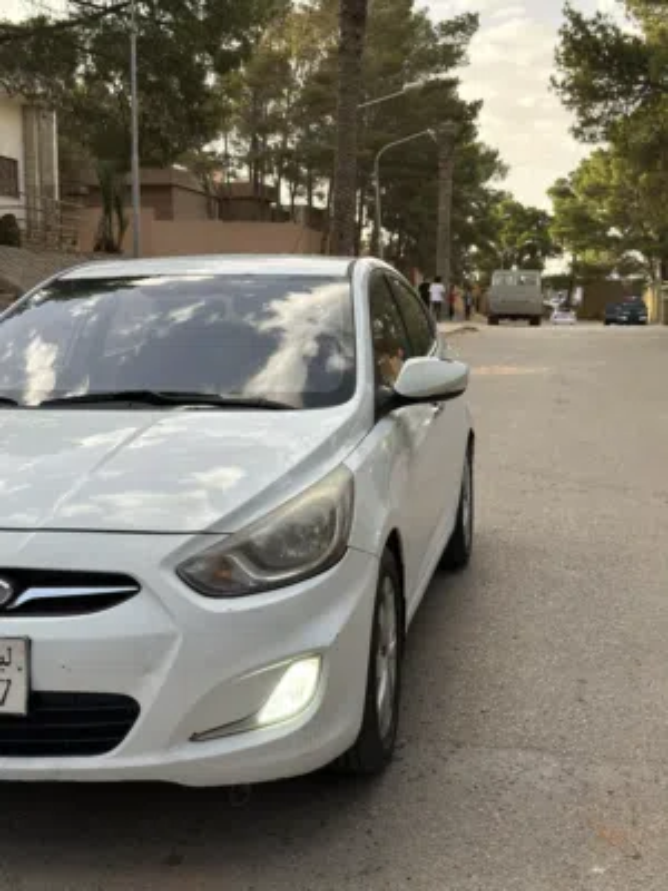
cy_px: 446
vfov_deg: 39.7
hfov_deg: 30.3
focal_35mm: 48
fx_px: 1235
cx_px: 334
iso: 64
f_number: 1.78
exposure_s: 1/631
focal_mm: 6.86
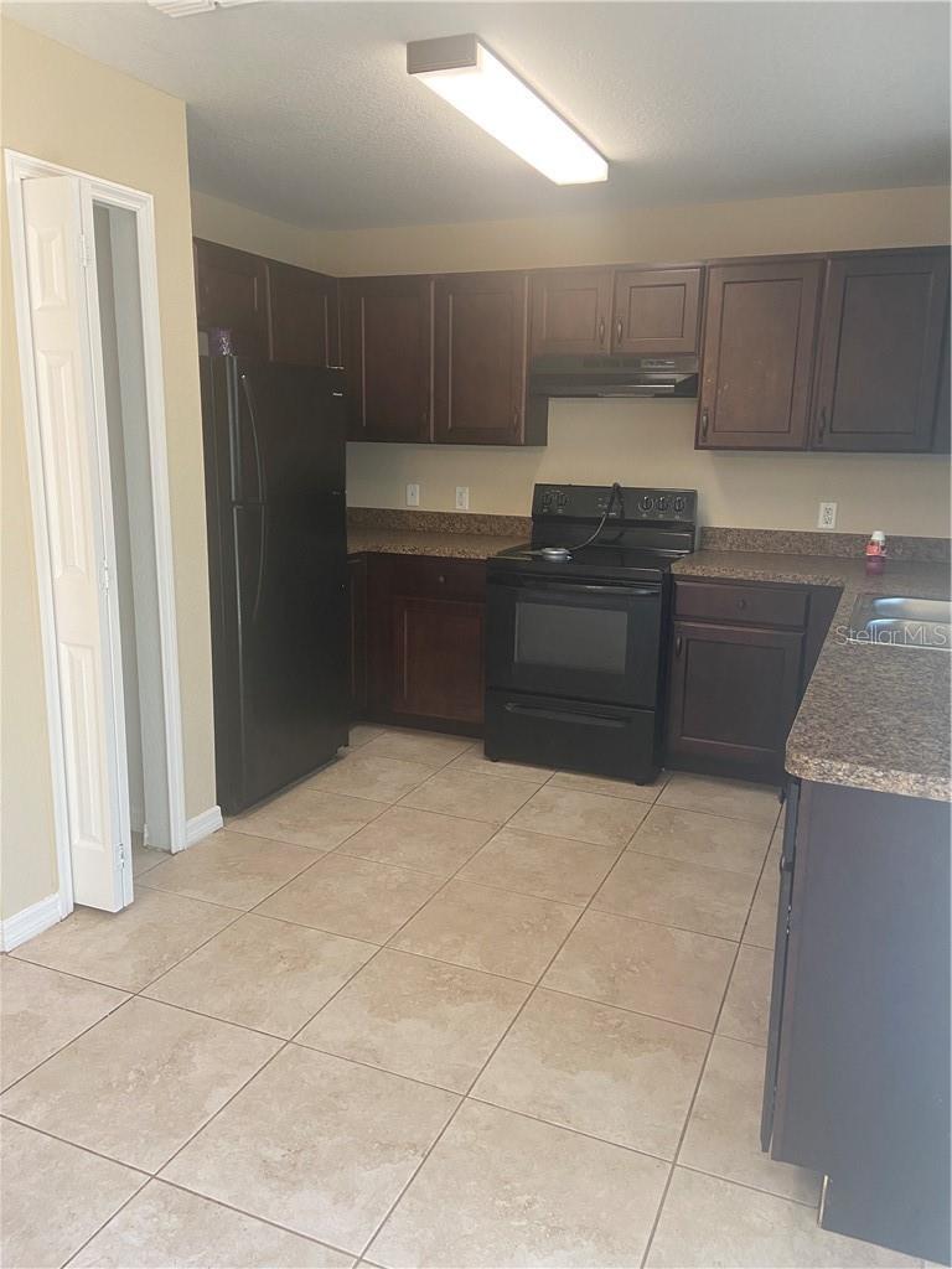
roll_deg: -0.4
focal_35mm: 26
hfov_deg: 53.1
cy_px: 634
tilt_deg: -11.3
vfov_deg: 67.3
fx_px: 953
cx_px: 476
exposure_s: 1/60
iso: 80
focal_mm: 4.25
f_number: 1.8
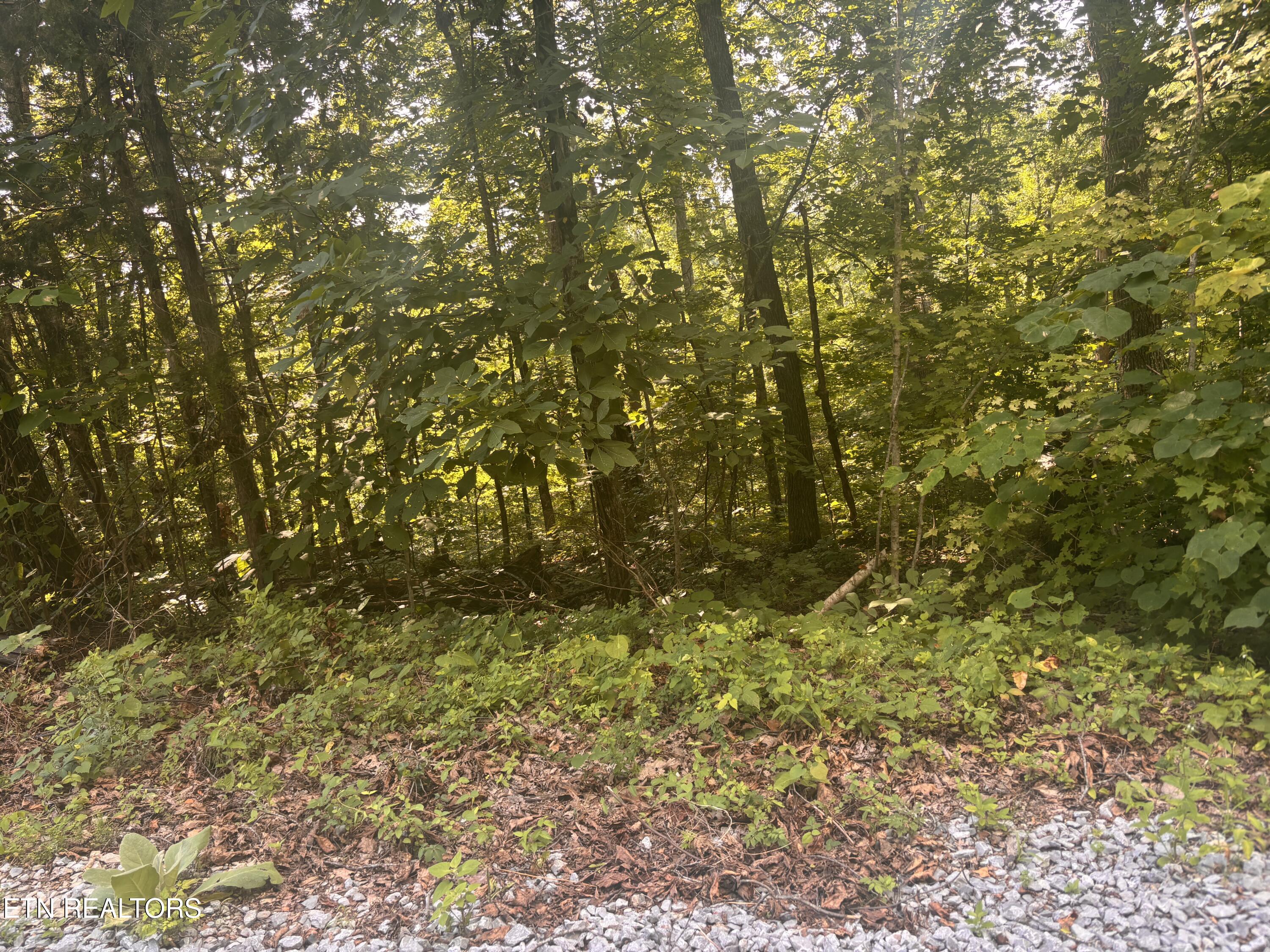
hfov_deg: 67.3
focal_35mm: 26
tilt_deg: -12.0
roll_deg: +6.6
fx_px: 954
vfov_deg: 53.1
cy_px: 476
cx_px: 635
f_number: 1.6
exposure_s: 1/121
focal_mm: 5.96
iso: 40
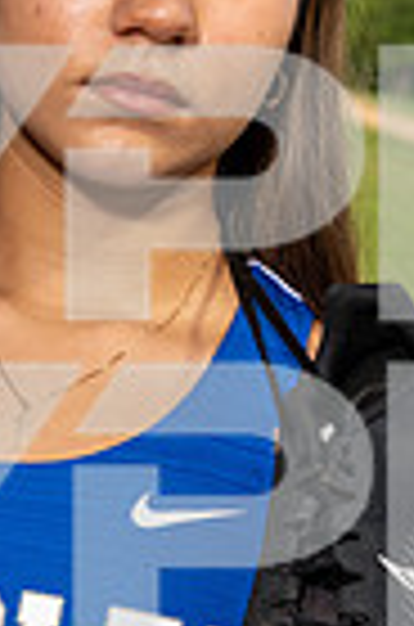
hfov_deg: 7.4
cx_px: 22
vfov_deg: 11.1
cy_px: 504
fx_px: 3207
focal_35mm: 185
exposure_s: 1/250
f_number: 8
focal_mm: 57
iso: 100
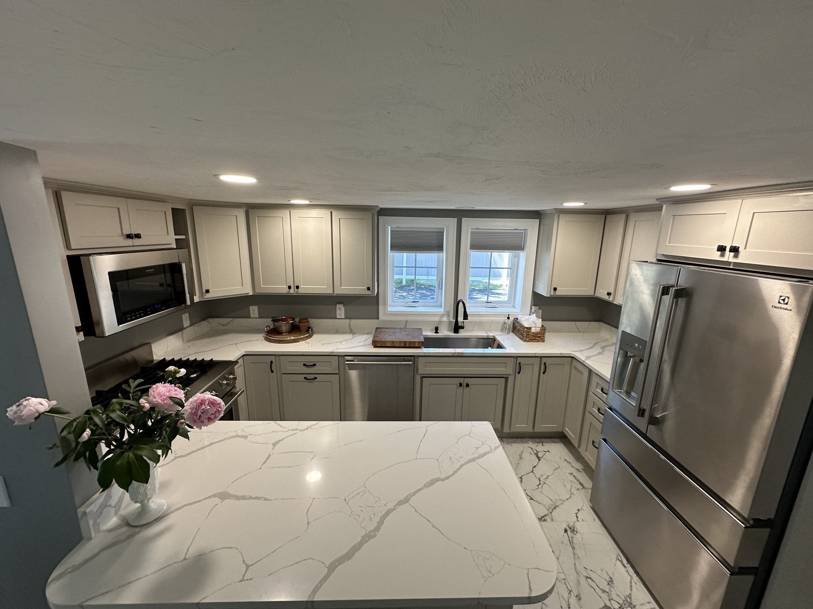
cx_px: 406
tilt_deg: -12.2
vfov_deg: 85.7
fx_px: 329
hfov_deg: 102.1
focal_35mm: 14
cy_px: 304
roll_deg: +0.8
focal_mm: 2.22
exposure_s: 1/120
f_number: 2.2
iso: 125
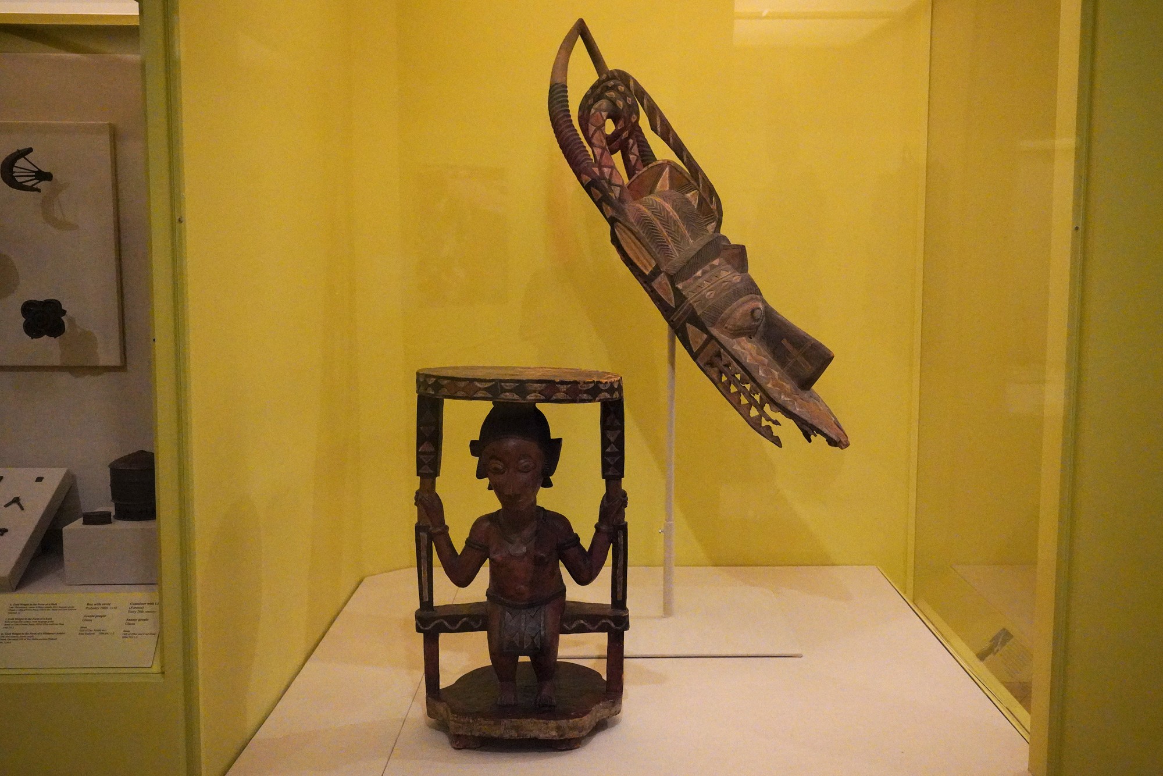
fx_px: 1131
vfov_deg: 37.9
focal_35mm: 35
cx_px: 582
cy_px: 388
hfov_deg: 54.4
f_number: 5
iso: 12800
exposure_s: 1/100
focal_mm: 35
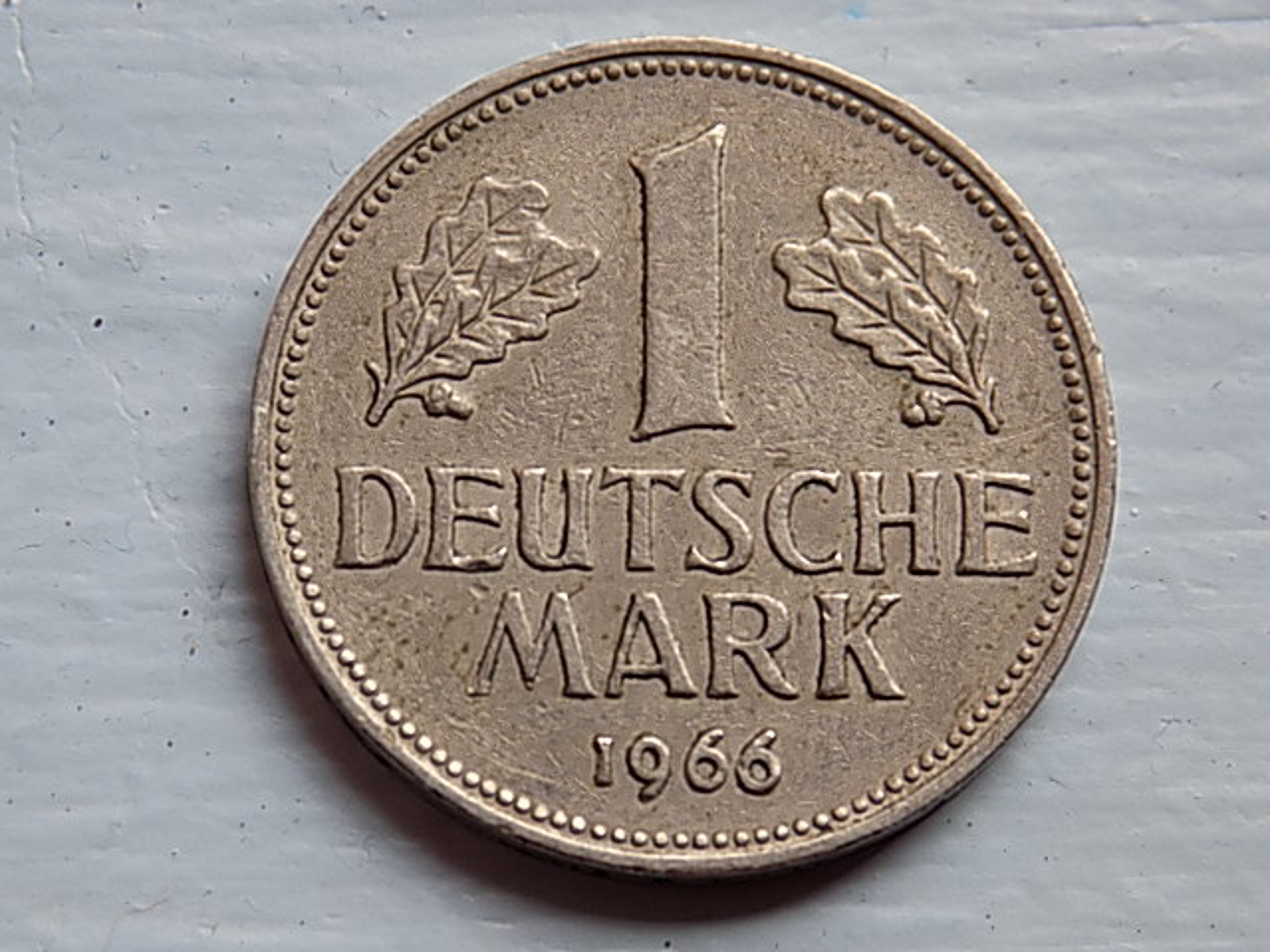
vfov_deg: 12.6
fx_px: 4329
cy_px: 476
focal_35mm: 118
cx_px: 635
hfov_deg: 16.7
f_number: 4.8
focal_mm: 20.9
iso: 80
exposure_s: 1/100
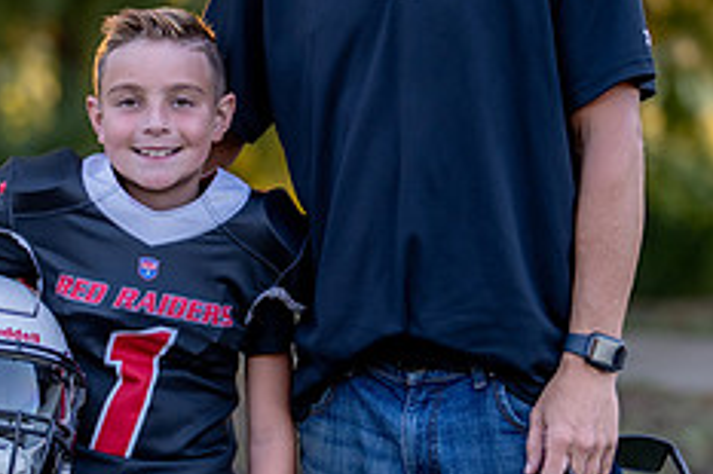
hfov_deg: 12.9
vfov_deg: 8.6
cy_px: 157
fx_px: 3147
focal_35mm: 159
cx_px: 346
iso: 100
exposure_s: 1/400
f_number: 1.2
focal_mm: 50
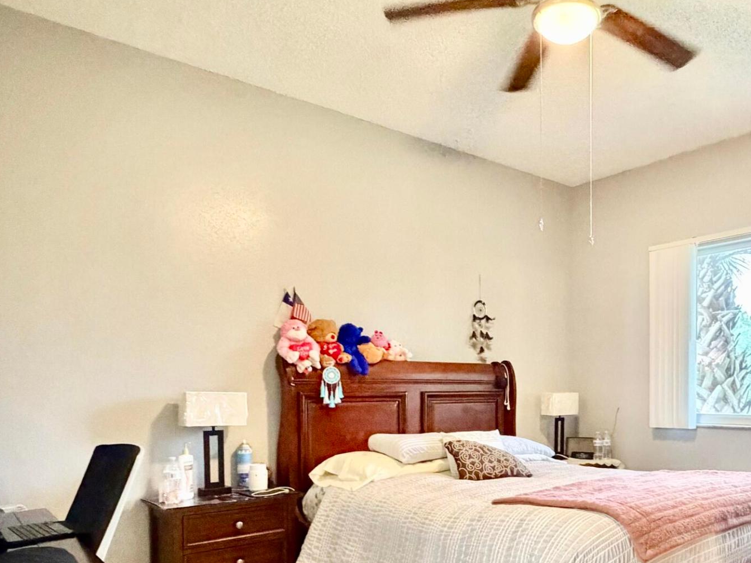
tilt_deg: -1.1
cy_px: 400
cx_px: 524
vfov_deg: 45.6
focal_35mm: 30
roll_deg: +0.5
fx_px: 651
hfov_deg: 58.1
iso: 1250
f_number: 2.2
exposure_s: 1/60
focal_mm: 2.22
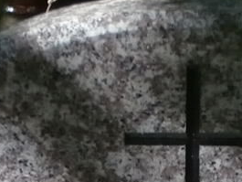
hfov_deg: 7.0
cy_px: 488
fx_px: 1986
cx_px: 205
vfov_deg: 5.0
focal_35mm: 284
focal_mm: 8.29
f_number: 4.2
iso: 100
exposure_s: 1/320
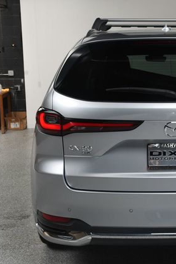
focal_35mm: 68
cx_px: 163
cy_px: 132
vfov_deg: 29.7
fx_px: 499
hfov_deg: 19.6
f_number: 11
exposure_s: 1/160
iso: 100
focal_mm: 30
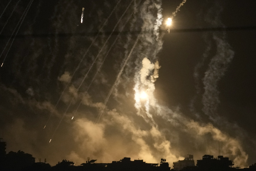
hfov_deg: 1.6
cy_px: 69
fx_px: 9191
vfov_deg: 1.1
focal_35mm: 1292
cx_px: 147
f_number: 4
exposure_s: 1/20
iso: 3200
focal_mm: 600
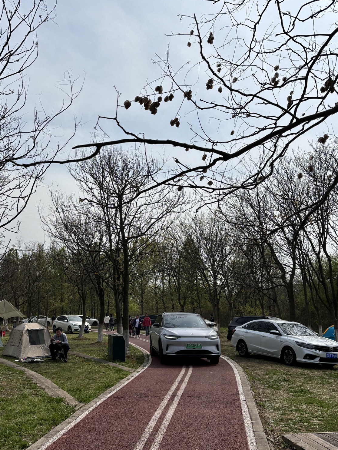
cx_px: 124
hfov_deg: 40.4
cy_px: 229
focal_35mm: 35
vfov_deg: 52.6
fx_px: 455
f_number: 1.6
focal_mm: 5.96
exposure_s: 1/8333
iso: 50
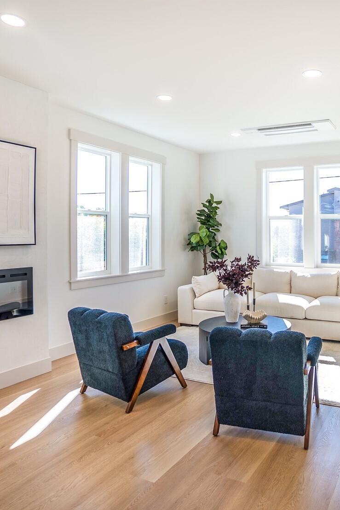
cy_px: 251
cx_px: 257
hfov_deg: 47.6
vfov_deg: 69.4
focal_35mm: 26
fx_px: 368
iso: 80
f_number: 2.8
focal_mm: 17
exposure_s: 1/125
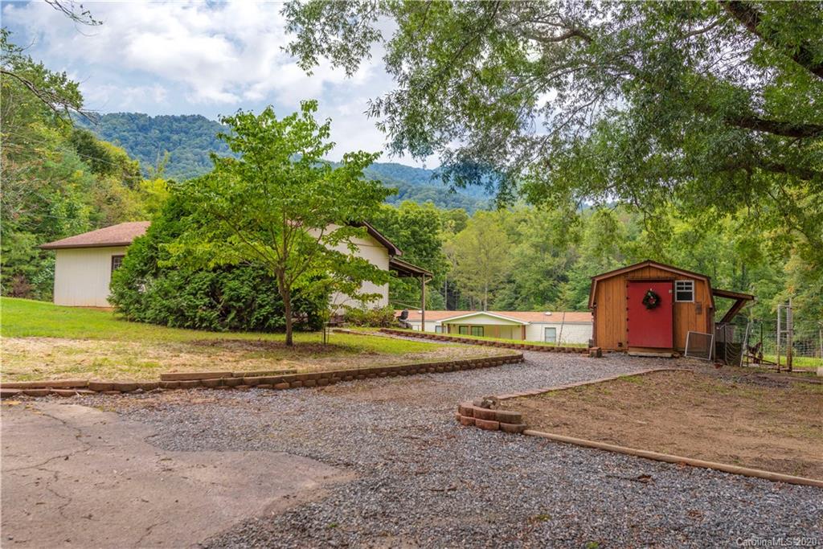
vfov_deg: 42.3
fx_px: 709
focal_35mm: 31
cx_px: 412
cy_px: 274
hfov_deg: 60.3
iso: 320
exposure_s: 1/320
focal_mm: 31
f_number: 7.1
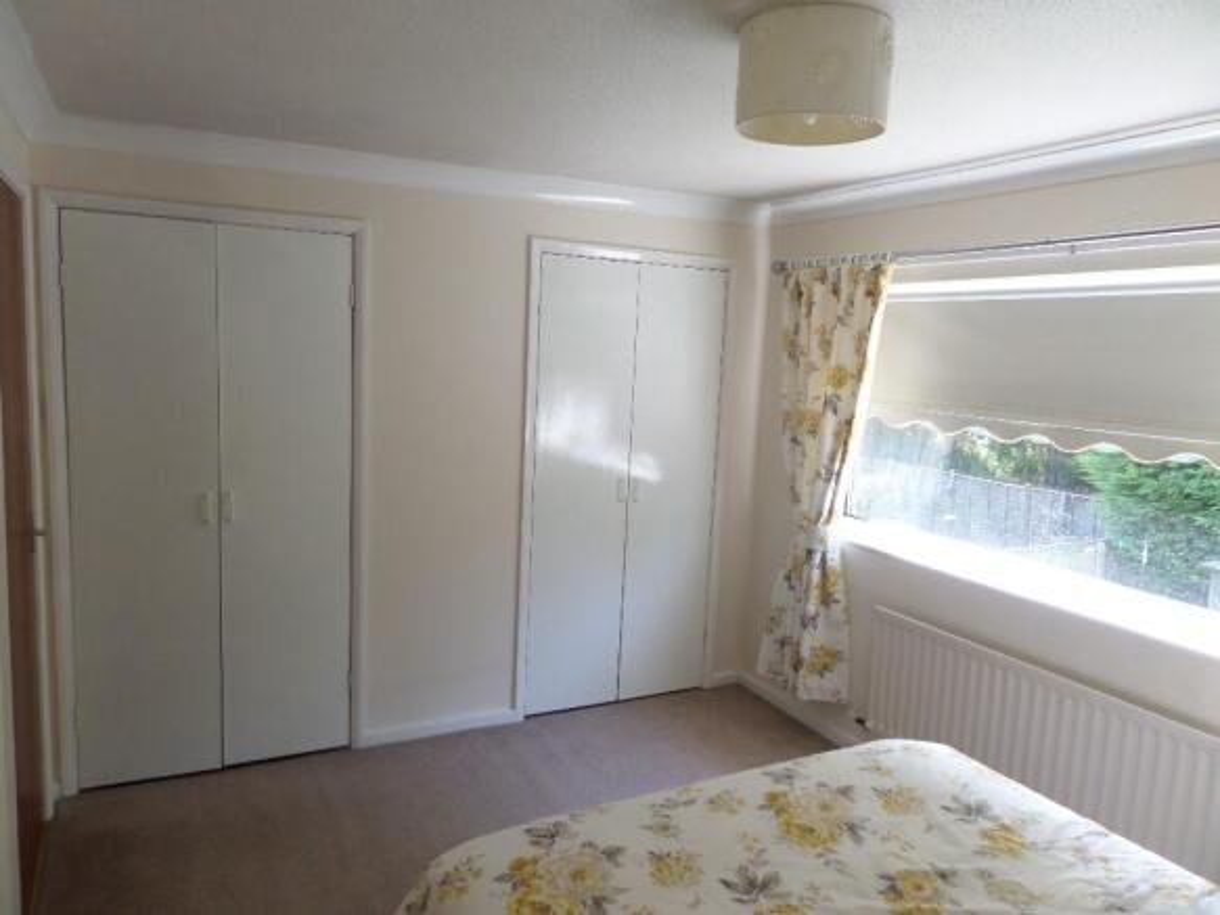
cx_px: 610
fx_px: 846
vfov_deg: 56.8
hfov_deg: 71.6
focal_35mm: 24
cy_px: 458
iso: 100
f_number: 3.1
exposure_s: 1/30
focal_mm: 4.3
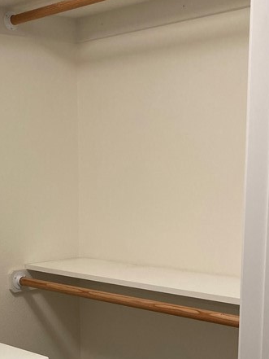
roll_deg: +0.2
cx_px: 45
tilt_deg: -9.1
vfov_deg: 29.1
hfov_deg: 22.2
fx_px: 673
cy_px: 291
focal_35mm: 65
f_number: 1.8
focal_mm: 3.99
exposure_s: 1/60
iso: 80
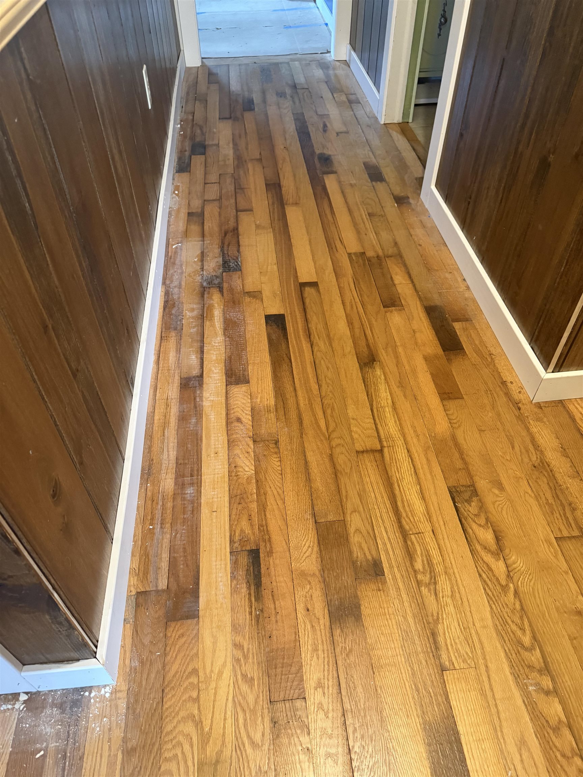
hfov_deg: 56.8
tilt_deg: -46.3
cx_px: 292
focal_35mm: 24
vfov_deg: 71.6
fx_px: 539
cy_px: 388
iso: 500
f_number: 1.78
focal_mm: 6.76
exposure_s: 1/60
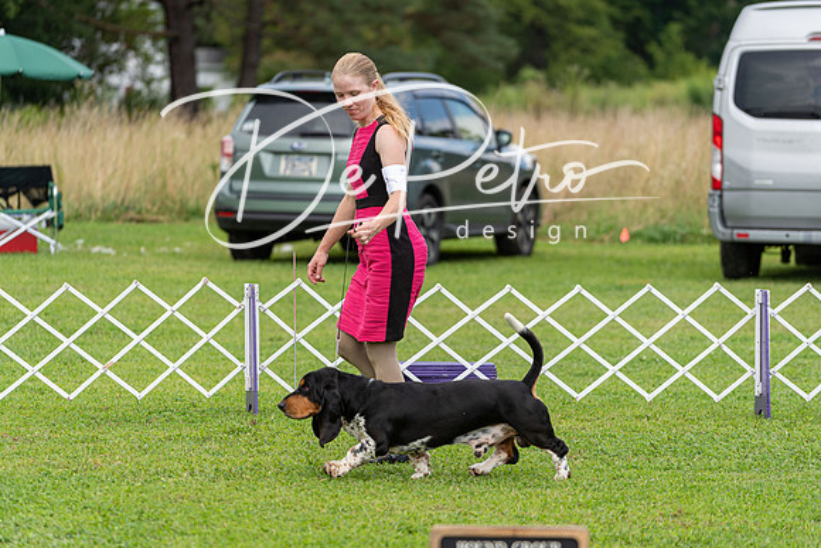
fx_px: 4494
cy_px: 274
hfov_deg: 10.4
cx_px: 410
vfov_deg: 7.0
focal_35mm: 197
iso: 250
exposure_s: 1/1000
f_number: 4
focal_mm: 197
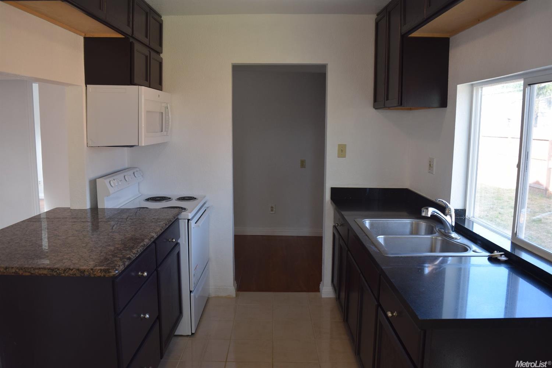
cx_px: 276
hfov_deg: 67.4
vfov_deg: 48.0
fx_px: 414
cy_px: 184
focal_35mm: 27
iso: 400
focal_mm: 18
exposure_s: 1/100
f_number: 5
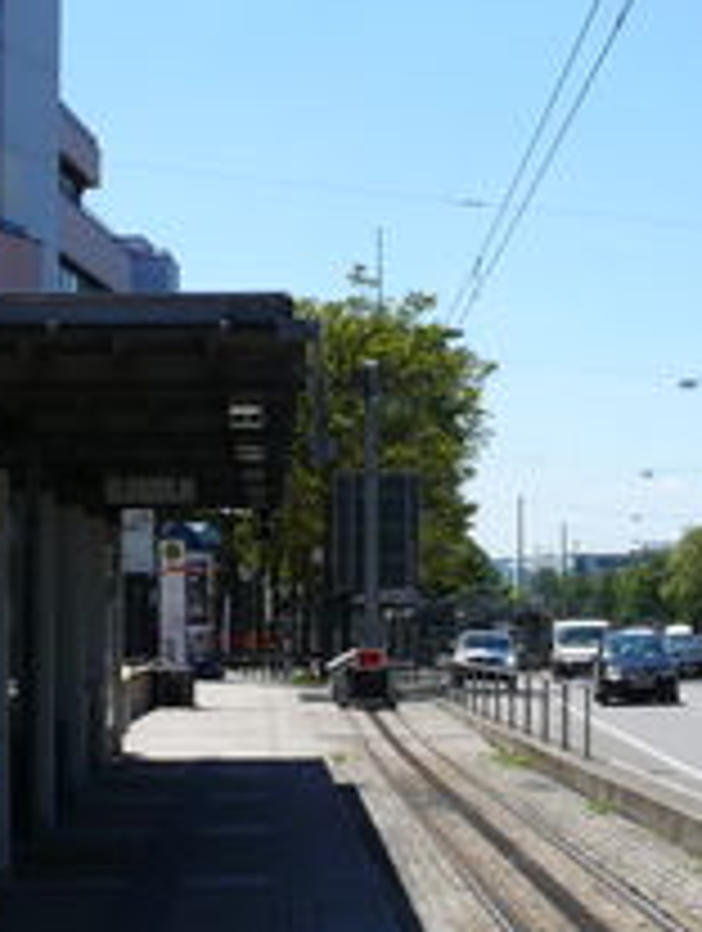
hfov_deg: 18.3
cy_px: 630
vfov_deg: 24.0
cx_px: 364
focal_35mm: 81
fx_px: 2183
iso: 100
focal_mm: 7.4
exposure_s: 1/500
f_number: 5.6
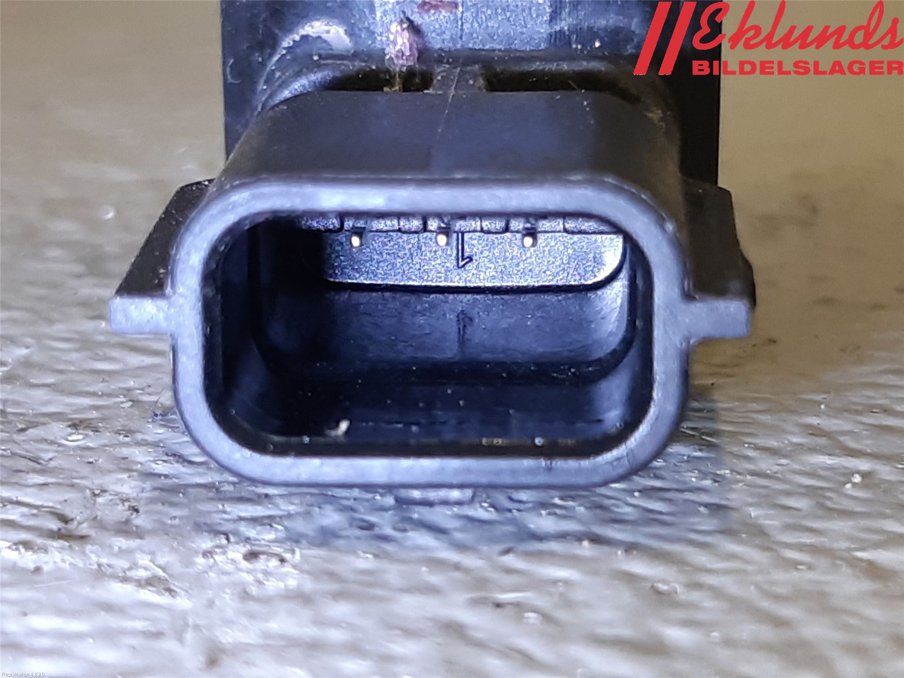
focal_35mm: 26
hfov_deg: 67.3
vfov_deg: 53.1
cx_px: 452
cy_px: 339
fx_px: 679
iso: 100
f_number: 1.7
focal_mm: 3.93
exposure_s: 1/50
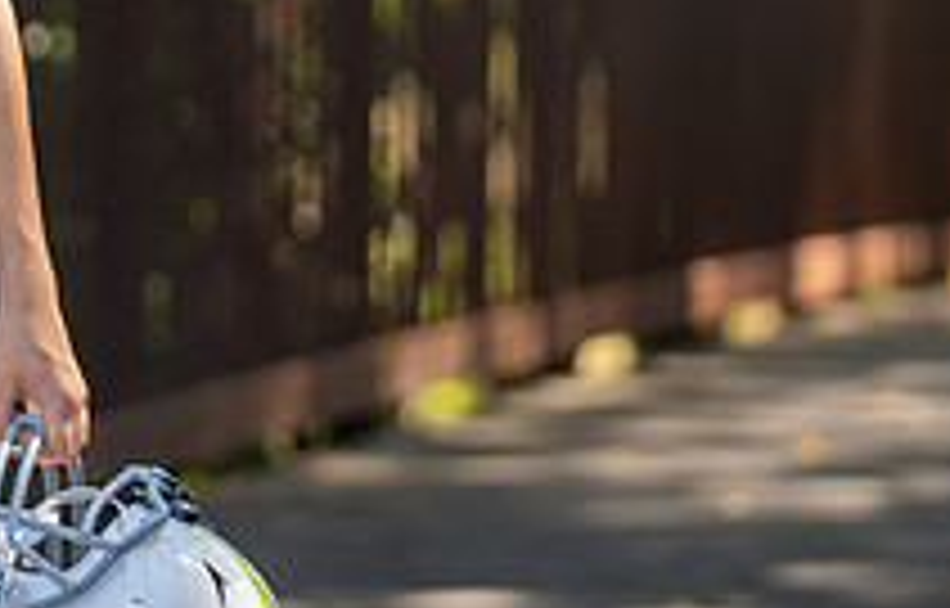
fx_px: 7350
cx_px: -148
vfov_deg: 4.7
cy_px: -105
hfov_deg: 7.3
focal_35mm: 282
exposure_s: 1/320
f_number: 2.8
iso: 125
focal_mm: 96
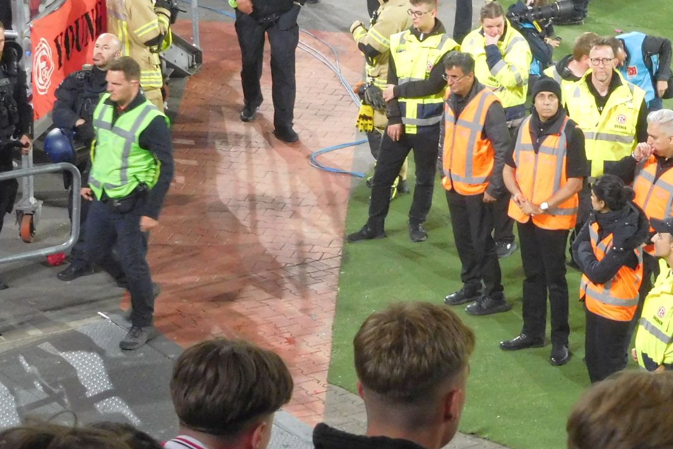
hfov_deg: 11.6
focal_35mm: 177
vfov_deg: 7.8
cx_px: 482
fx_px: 3308
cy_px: 234
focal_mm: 16.1
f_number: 4.7
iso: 720
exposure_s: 1/60
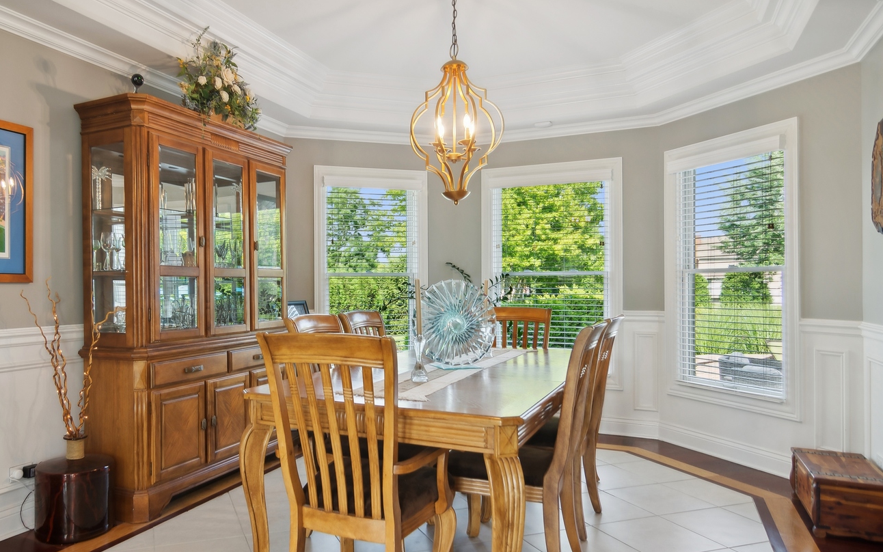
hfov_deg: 76.3
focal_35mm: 23
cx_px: 352
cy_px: 290
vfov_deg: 53.0
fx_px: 554
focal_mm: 12
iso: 200
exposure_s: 1/40
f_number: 8
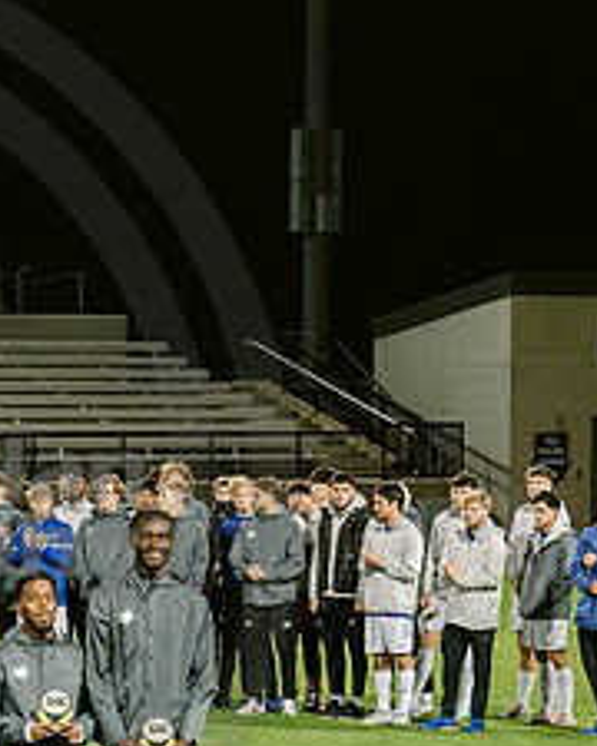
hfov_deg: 6.6
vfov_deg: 8.3
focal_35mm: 232
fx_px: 5124
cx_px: -132
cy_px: 635
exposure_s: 1/200
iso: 2000
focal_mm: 70
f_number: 4.5
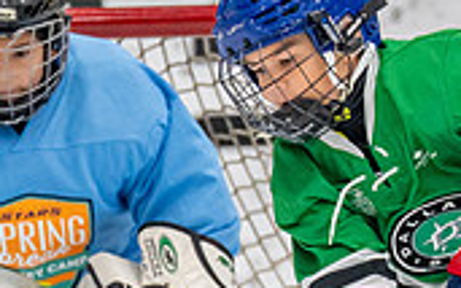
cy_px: 281
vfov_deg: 1.1
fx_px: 15333
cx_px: 234
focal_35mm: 1220
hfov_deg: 1.7
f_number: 2.8
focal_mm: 200
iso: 1000
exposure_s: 1/1600
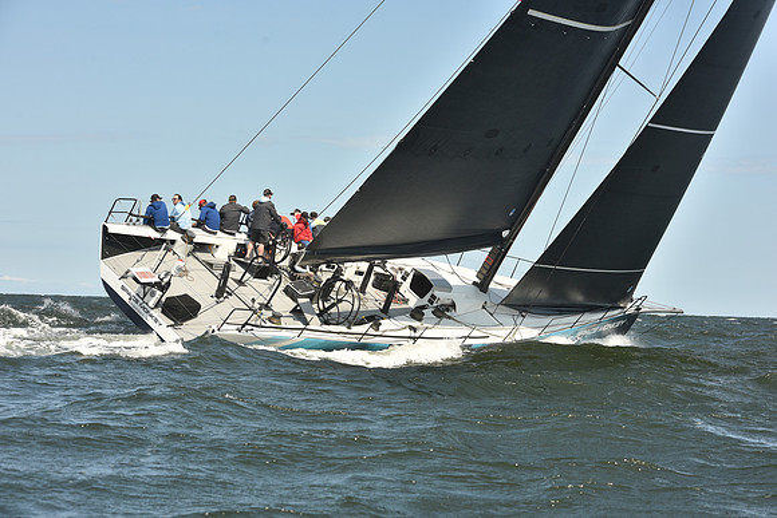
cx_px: 388
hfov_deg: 20.8
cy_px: 259
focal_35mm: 98
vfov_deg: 14.0
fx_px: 2116
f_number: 8
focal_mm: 98
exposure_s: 1/800
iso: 250
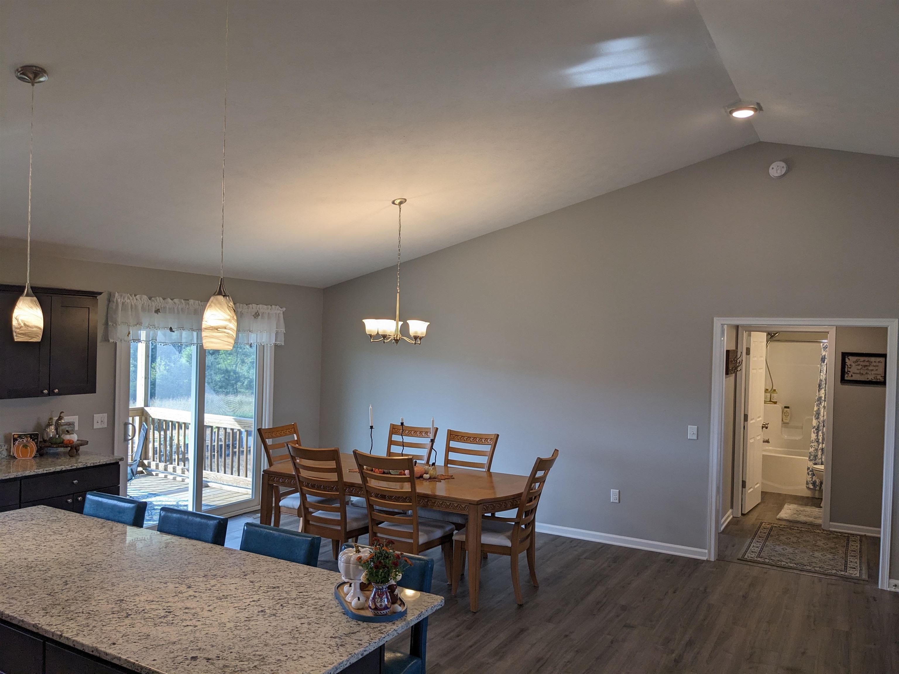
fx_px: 701
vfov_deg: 51.4
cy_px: 337
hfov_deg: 65.3
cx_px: 450
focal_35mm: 27
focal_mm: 4.38
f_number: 1.73
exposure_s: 1/121
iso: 47
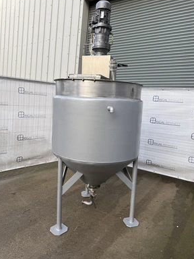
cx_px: 98
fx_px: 187
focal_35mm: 25
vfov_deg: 69.4
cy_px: 125
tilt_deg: -1.6
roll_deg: -6.5
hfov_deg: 54.9
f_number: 1.78
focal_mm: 6.76
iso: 80
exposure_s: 1/649
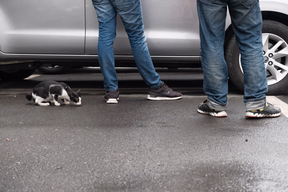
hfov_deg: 31.4
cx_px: 144
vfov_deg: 21.2
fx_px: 512
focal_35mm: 64
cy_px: 96
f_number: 4
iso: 1600
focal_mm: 42.5
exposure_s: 1/120
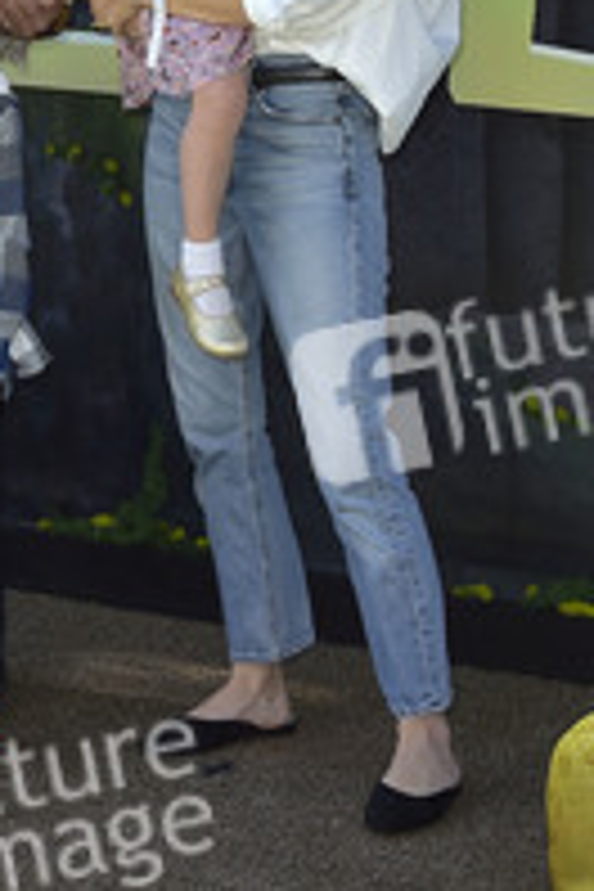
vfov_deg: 20.7
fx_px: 2401
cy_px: 153
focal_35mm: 97
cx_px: 115
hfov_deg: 14.0
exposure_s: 1/250
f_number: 7.1
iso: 125
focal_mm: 48
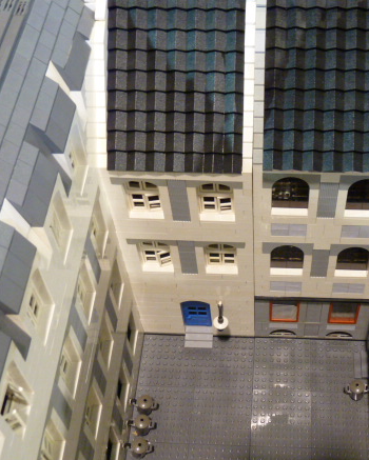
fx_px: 682
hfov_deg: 30.0
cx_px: 249
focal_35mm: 50
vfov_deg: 37.3
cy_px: 244
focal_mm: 5.7
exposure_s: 1/15
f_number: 3.5
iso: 400
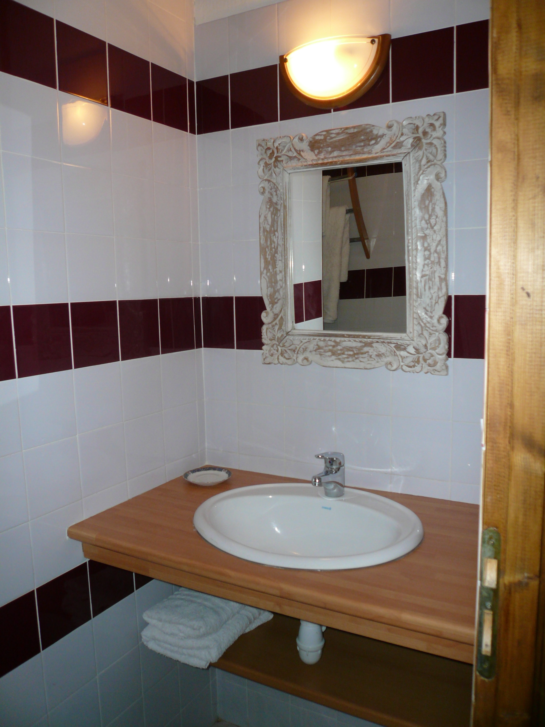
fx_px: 588
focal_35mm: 28
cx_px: 272
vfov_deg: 63.4
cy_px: 364
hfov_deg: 49.7
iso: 100
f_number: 2.8
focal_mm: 4.6
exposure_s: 1/30
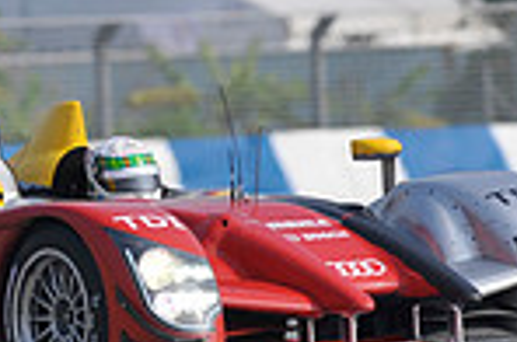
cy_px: 161
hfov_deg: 1.8
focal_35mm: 1179
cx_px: 14
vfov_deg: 1.2
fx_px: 16895
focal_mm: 300
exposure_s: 1/2500
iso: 250
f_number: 5
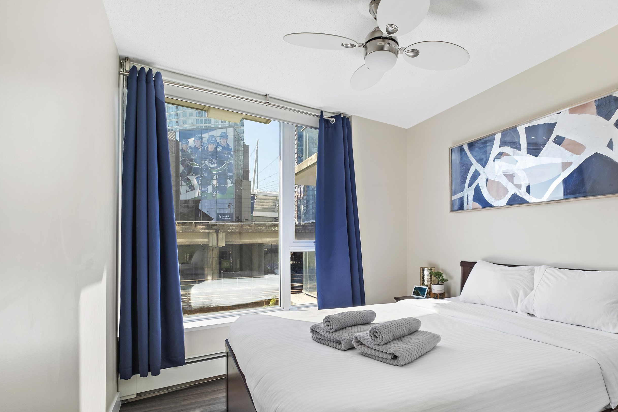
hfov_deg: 86.3
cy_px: 258
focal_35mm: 19
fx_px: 326
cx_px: 354
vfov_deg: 63.6
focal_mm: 10
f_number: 5.6
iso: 320
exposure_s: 1/25
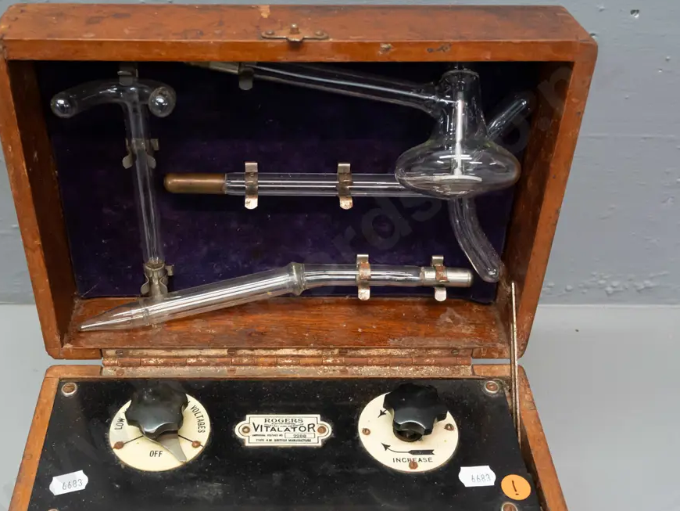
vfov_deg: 35.9
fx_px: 786
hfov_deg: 46.7
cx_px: 292
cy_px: 294
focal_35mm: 40
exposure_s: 1/100
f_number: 5.6
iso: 3200
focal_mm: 17
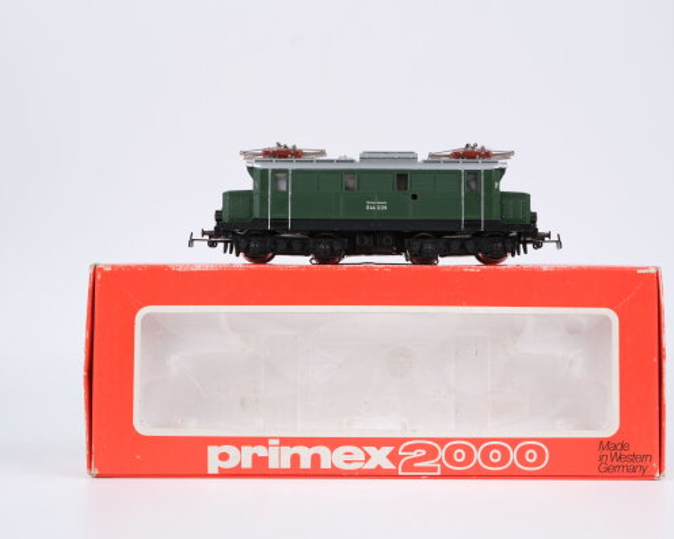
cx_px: 374
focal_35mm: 51
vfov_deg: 29.7
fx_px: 1017
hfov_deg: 36.6
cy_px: 270
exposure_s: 1/125
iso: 400
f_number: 8
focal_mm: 30
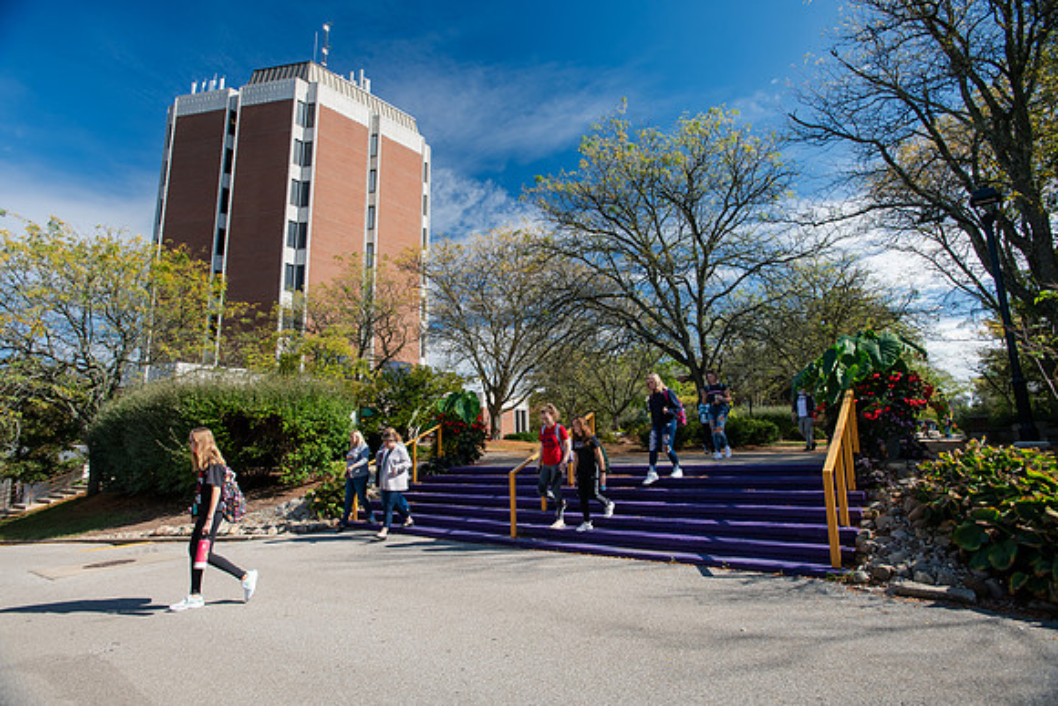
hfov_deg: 86.9
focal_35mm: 19
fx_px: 558
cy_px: 353
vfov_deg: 64.6
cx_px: 529
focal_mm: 19
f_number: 7.1
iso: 500
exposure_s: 1/320
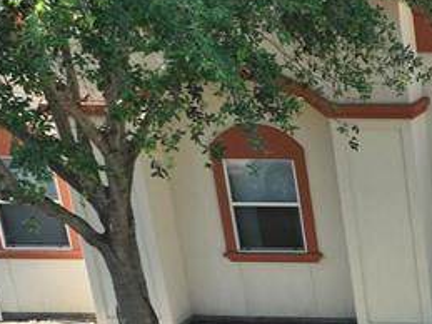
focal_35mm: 95
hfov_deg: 17.2
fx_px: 1185
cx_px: 764
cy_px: 325
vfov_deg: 15.3
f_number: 2.8
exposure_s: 1/1000
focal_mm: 12.29
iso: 220
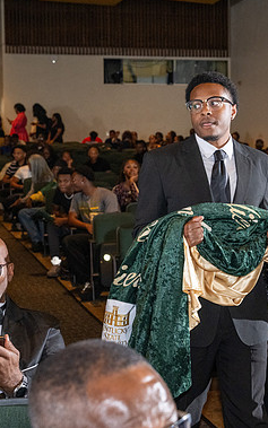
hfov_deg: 19.2
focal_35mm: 67
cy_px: 211
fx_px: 783
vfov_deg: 30.6
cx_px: 215
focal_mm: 43
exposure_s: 1/200
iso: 3200
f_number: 5.6
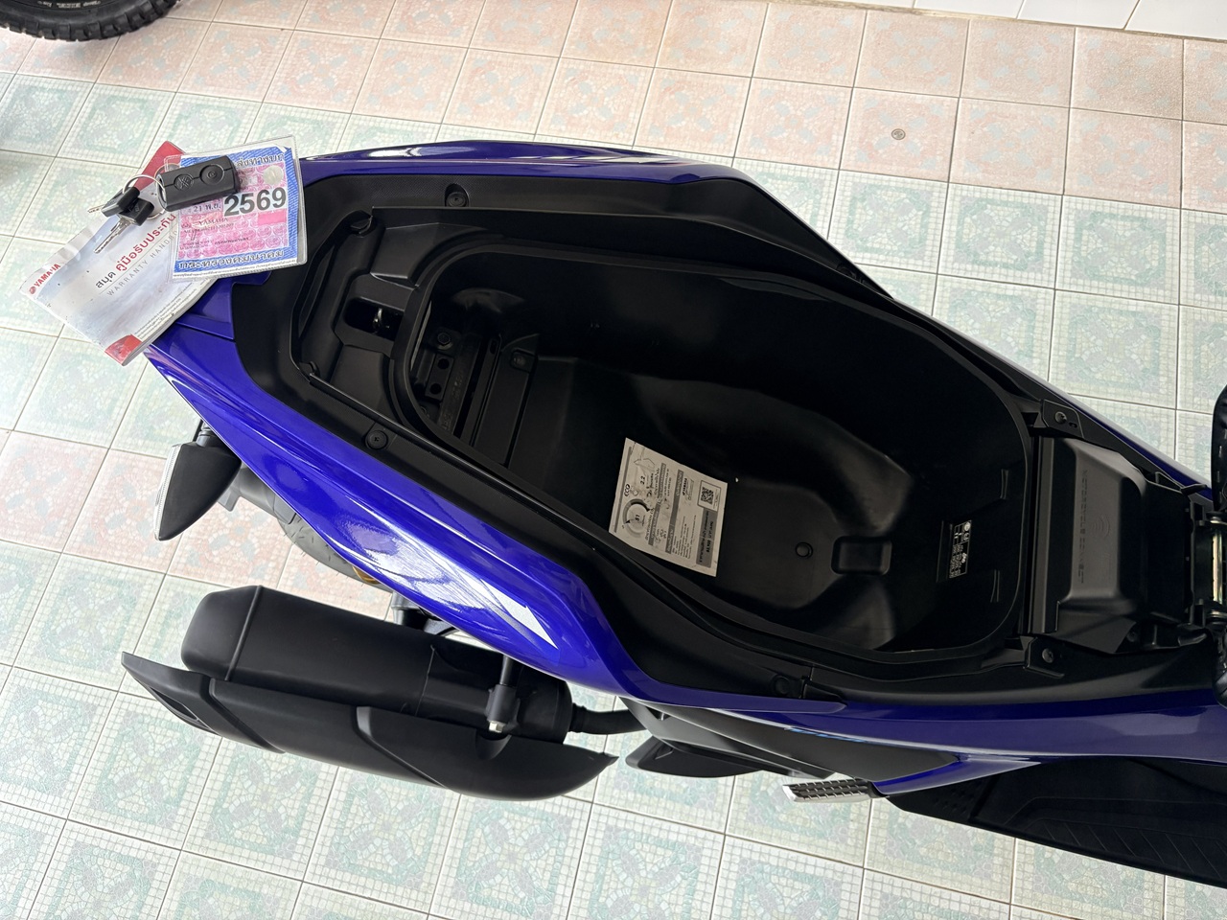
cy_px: 460
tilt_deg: -67.2
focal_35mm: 26
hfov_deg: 67.3
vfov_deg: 53.1
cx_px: 614
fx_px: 922
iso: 160
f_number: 1.6
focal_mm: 5.96
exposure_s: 1/60
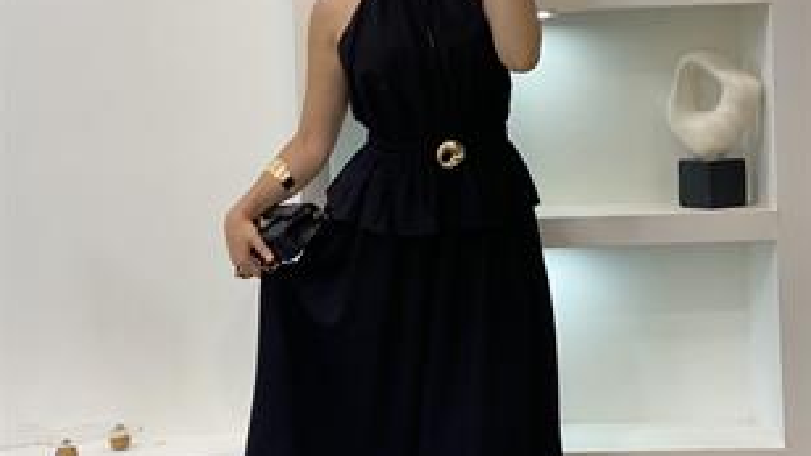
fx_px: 1634
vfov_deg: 15.9
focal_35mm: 76
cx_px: 406
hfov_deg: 27.9
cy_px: 275
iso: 100
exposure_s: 1/100
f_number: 2
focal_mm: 6
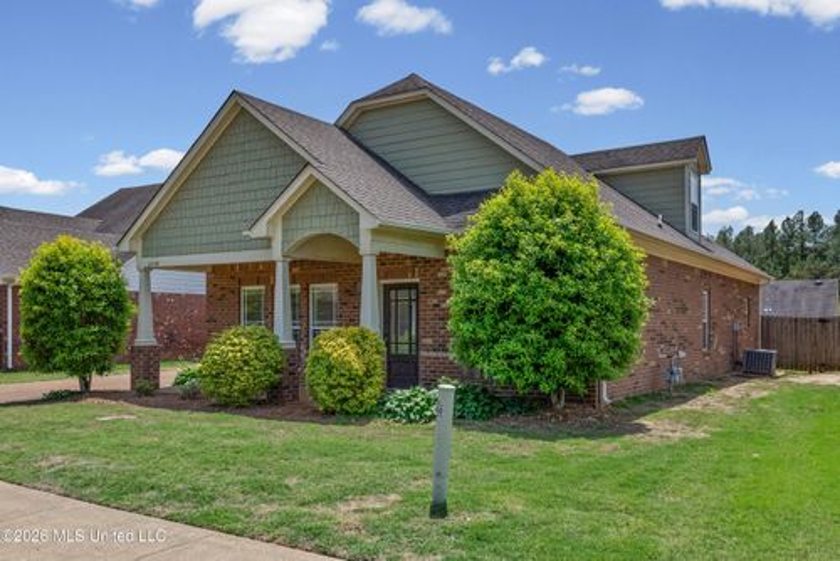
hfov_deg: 60.3
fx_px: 724
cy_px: 280
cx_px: 420
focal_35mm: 31
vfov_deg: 42.4
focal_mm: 31
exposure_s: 1/3200
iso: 800
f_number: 9
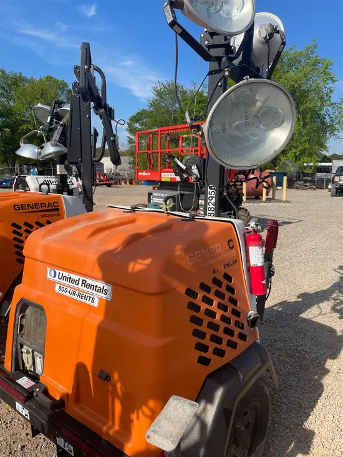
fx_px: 343
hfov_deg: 53.1
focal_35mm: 26
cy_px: 228
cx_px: 172
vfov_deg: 67.3
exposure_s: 1/3610
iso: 50
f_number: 1.6
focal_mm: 4.2
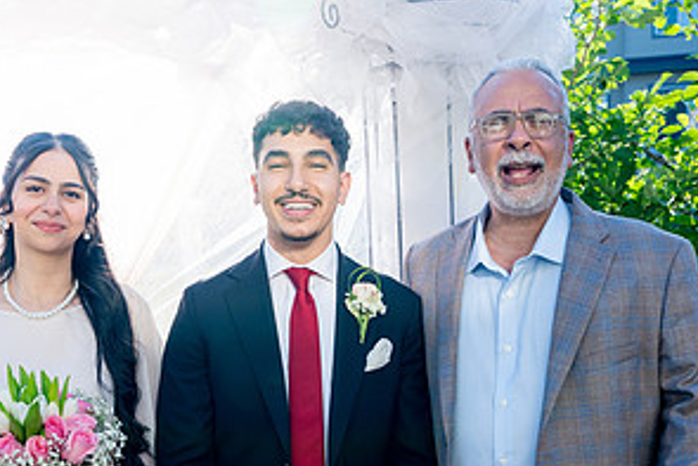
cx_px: 277
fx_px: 1067
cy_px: 434
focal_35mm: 55
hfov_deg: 36.1
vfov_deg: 23.9
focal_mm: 28
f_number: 3.5
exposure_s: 1/500
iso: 200
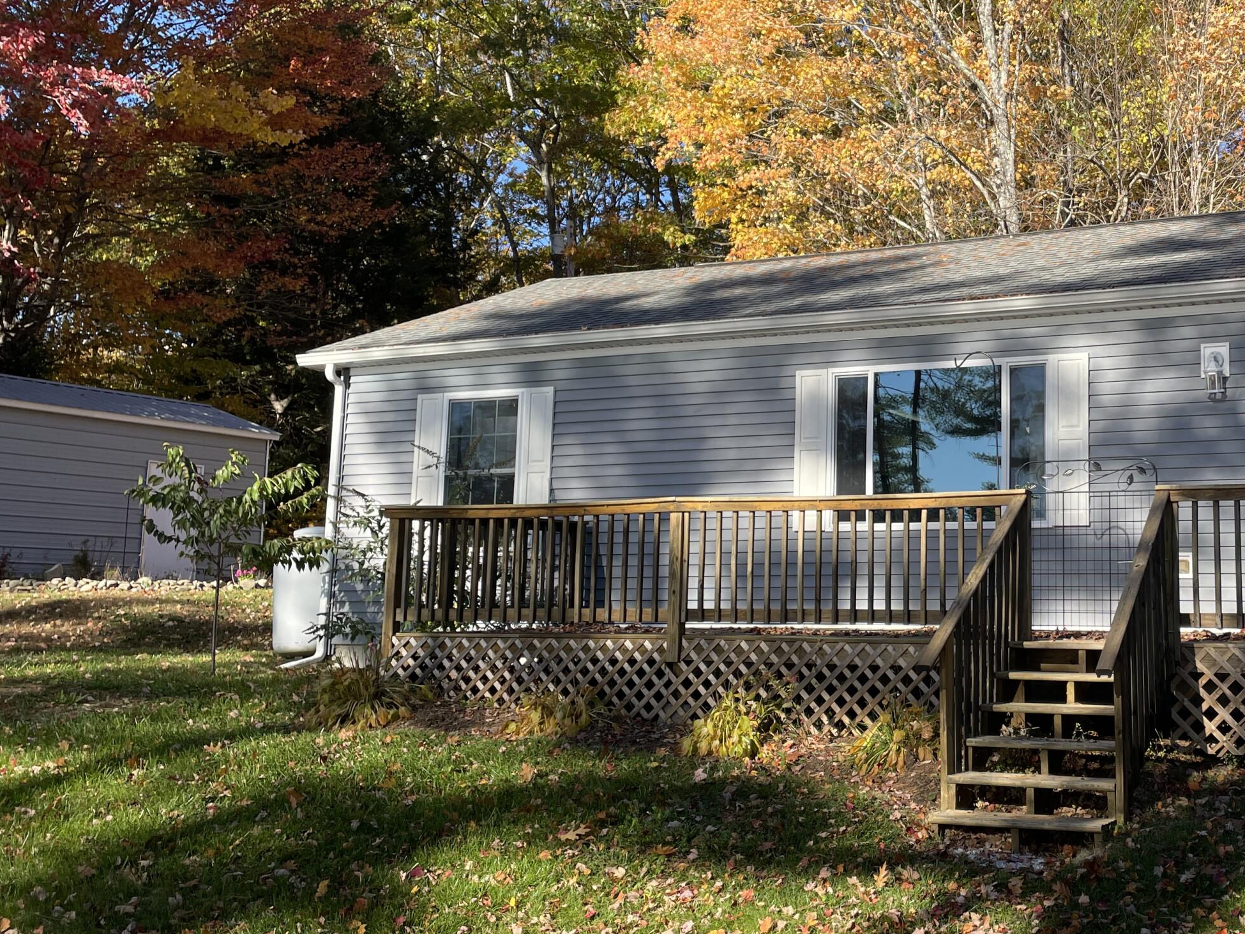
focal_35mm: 40
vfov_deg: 35.9
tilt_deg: +7.2
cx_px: 936
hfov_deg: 45.2
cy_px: 423
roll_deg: -0.1
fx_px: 1439
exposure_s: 1/1401
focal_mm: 4.2
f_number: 1.6
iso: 32
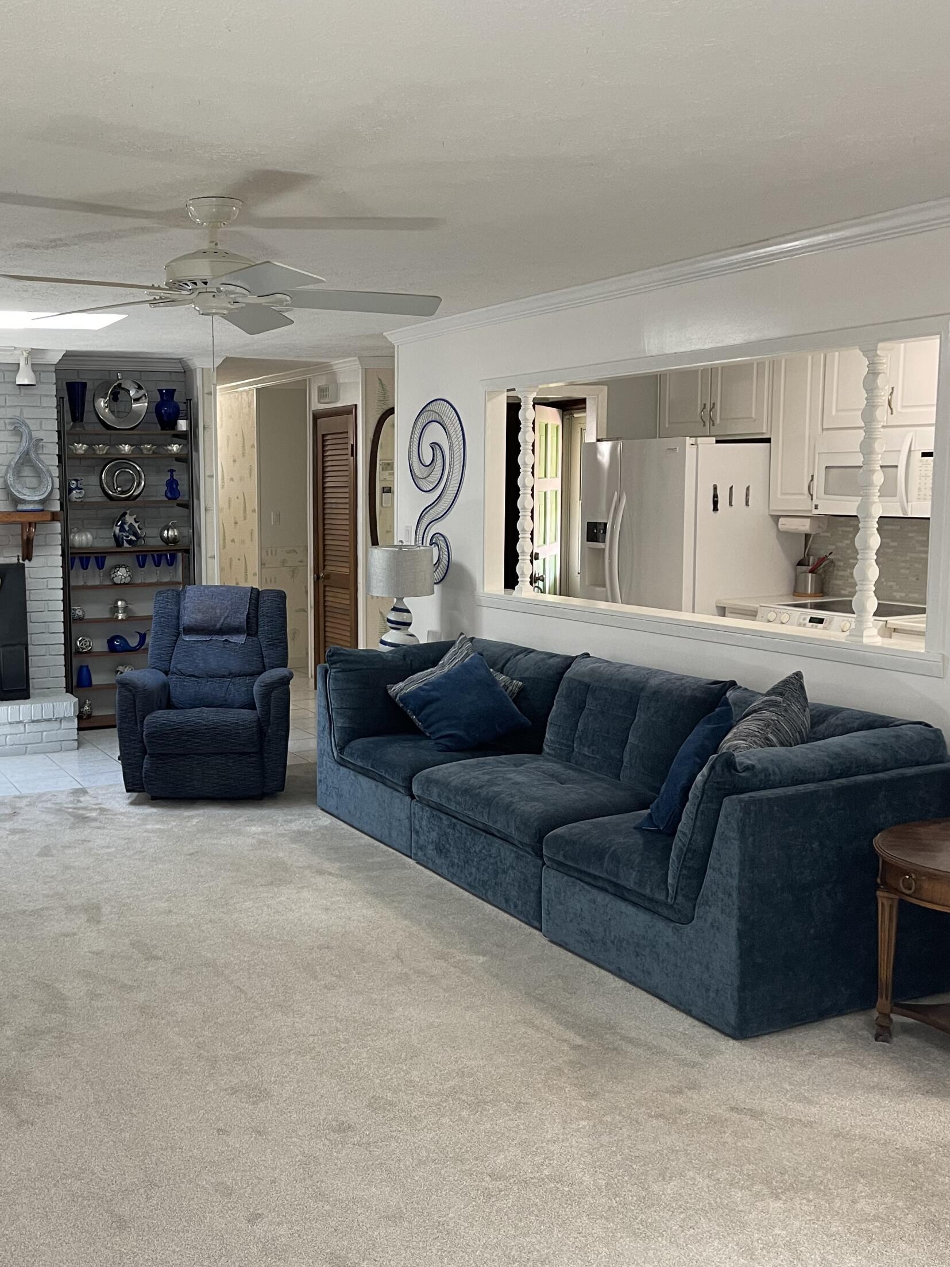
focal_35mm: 34
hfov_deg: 40.6
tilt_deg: -8.2
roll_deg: -0.3
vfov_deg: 54.0
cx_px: 237
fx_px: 1244
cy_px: 631
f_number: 1.6
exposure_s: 1/60
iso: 125
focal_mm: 5.1
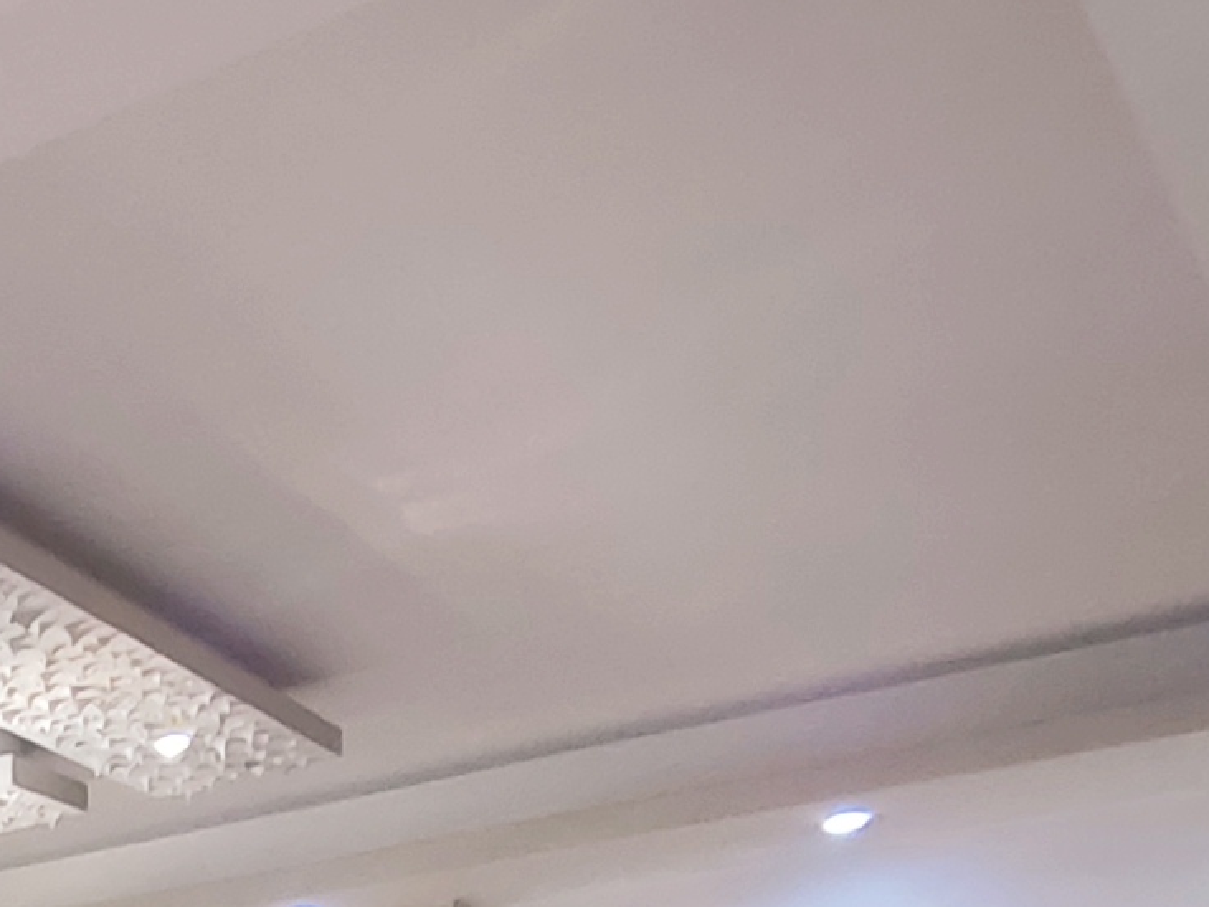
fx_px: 2026
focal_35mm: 58
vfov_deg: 18.8
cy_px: 1675
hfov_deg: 20.3
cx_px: -1098
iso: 172
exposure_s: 1/50
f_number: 2.2
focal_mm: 1.66
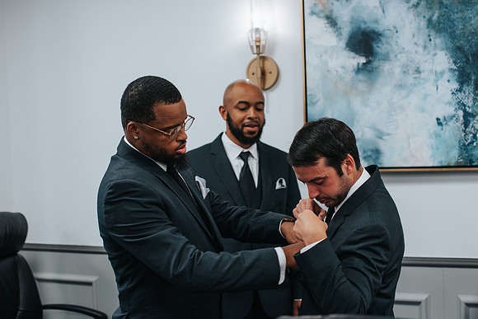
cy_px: 144
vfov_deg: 24.7
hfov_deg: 36.3
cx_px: 263
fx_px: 729
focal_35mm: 55
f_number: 3.2
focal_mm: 50
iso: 720
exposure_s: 1/50
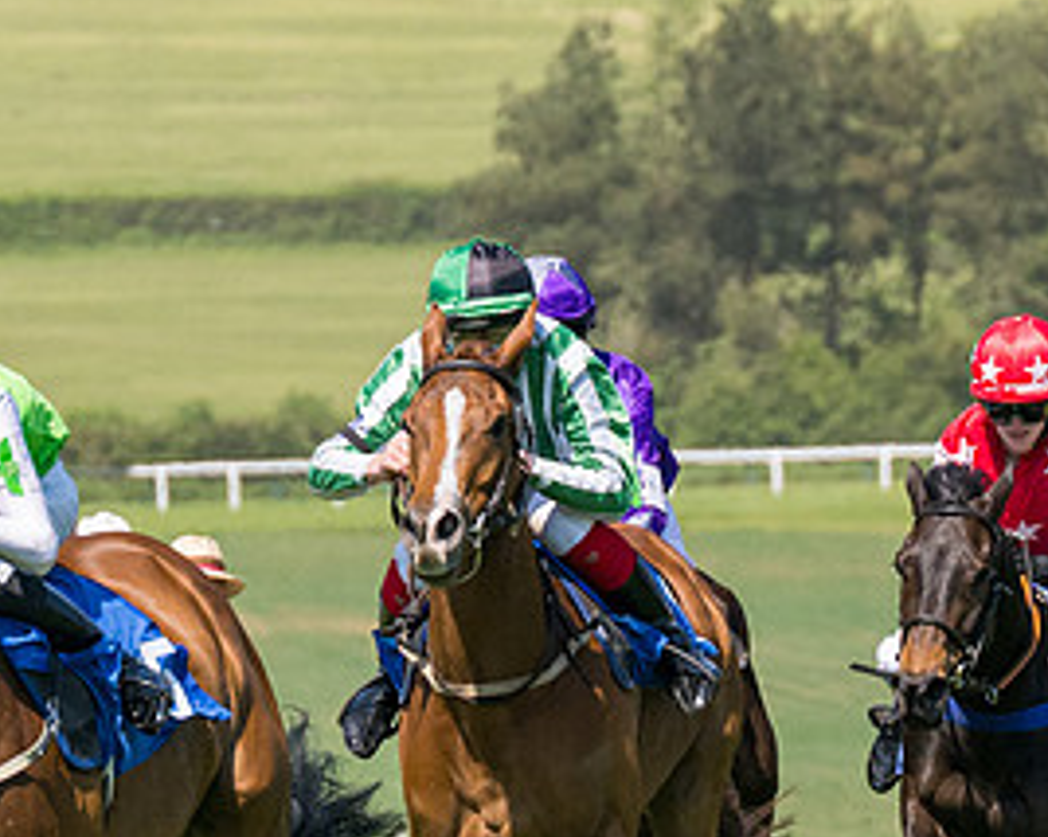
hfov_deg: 3.0
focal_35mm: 645
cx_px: 537
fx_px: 19991
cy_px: 656
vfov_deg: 2.4
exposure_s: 1/3200
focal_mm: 140
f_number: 5
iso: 400
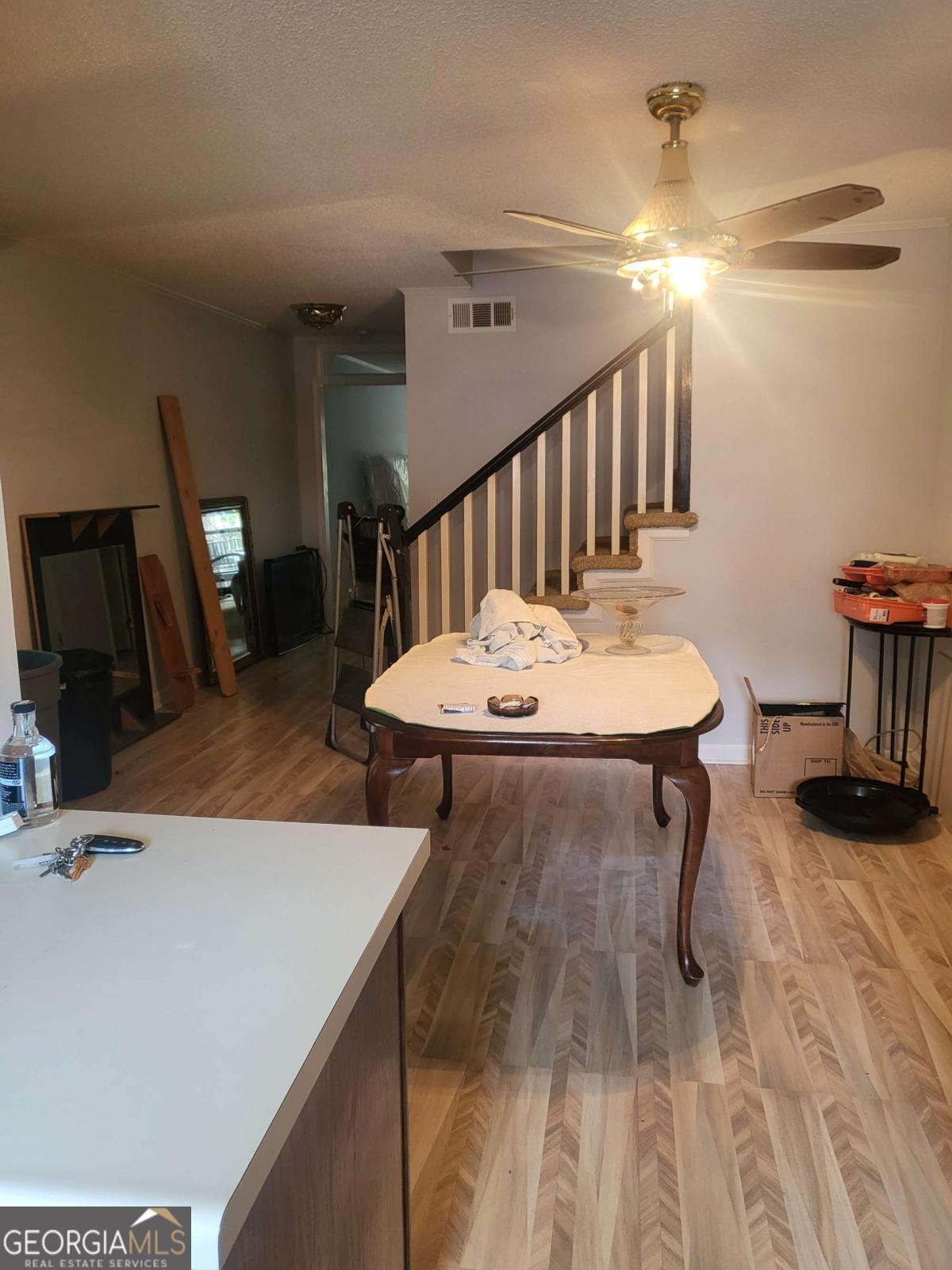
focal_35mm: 26
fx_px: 953
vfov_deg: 67.3
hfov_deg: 53.1
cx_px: 476
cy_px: 635
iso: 250
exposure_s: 1/40
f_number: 1.8
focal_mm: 4.25
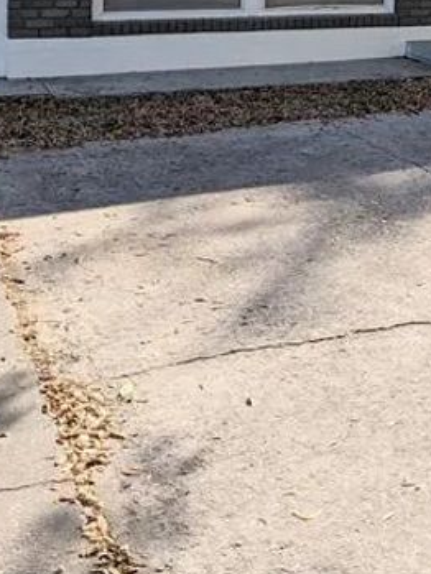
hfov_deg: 20.9
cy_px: -72
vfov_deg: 26.8
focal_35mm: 66
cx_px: 505
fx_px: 1095
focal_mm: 4.38
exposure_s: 1/2597
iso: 47
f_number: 1.73
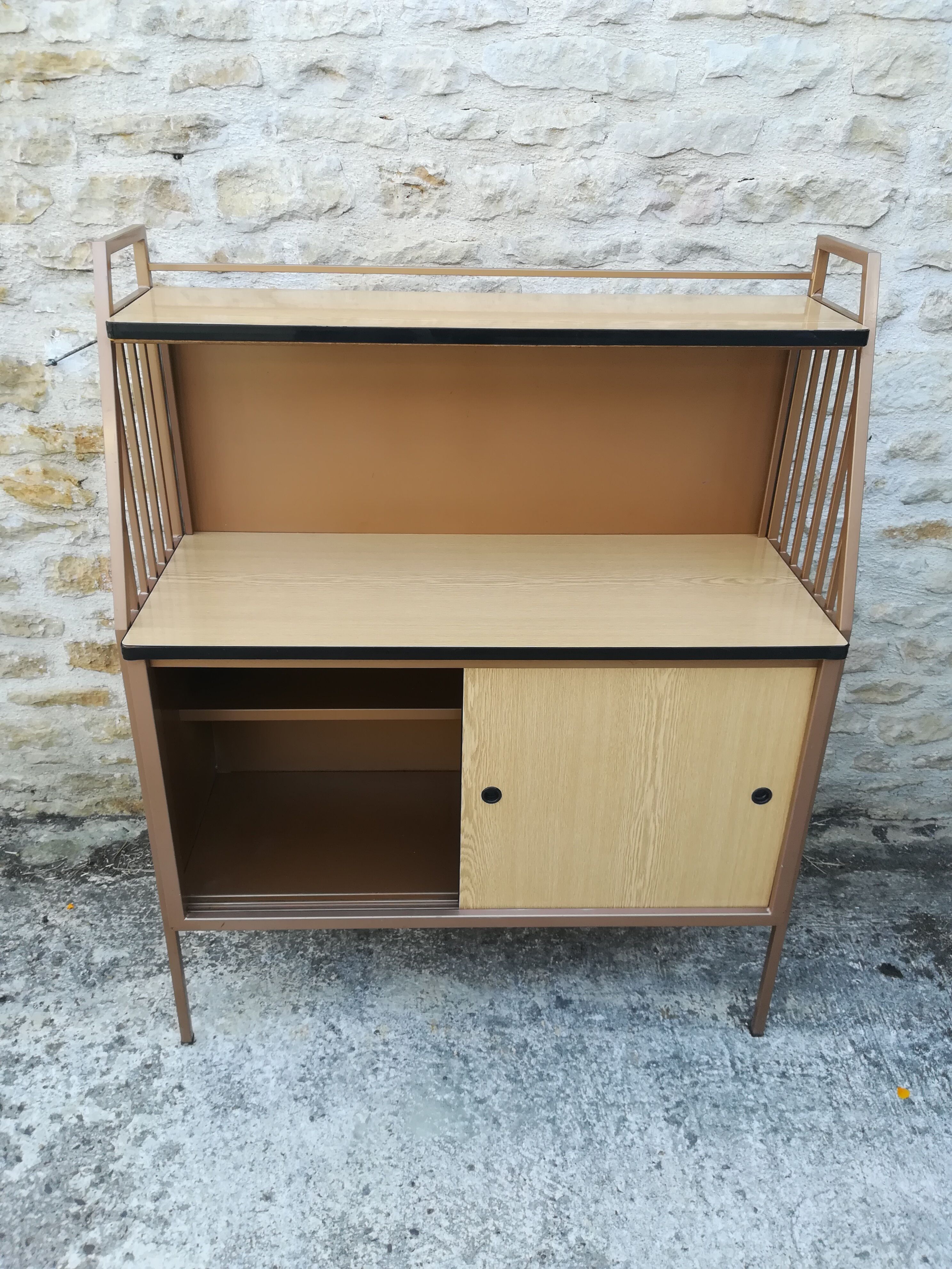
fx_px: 953
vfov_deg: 67.3
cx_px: 476
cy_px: 634
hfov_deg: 53.1
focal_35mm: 26
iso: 80
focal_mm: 3.83
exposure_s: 1/100
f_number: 2.2
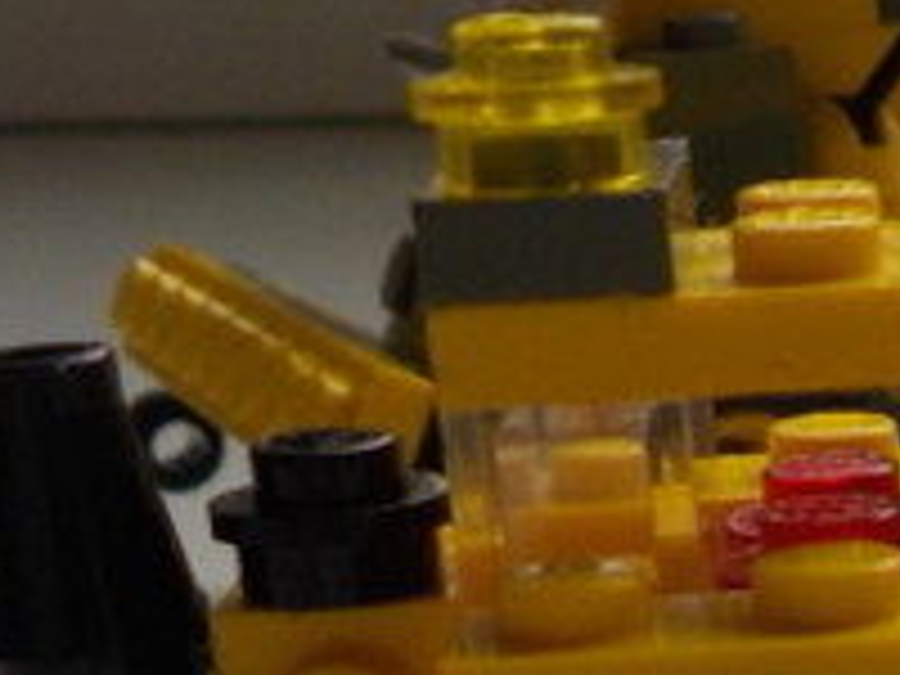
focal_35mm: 135
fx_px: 3510
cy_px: 1006
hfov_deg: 13.7
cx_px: 1350
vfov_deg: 10.6
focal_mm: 4.1
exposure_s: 1/125
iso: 125
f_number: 3.3
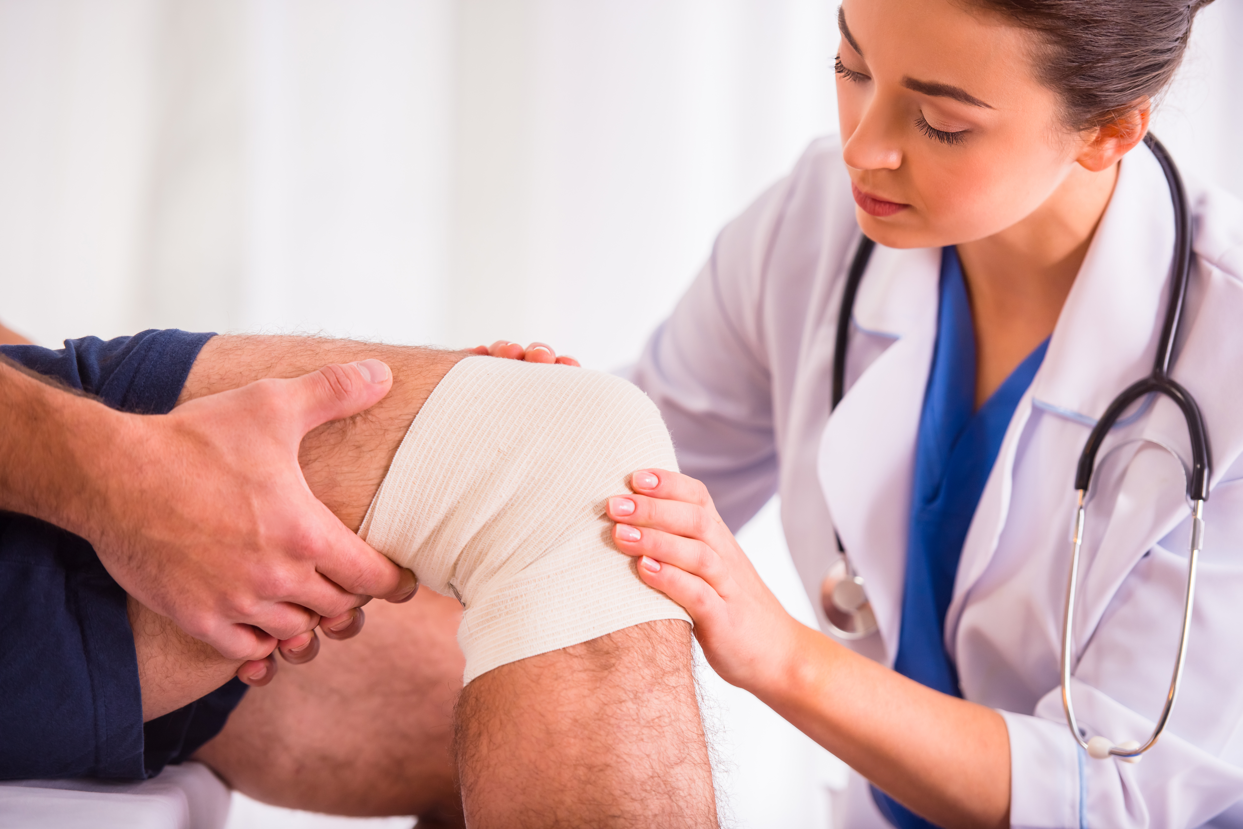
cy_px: 414
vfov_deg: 8.9
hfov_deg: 13.2
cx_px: 622
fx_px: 5354
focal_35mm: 155
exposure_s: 1/500
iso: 320
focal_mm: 155
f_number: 2.8
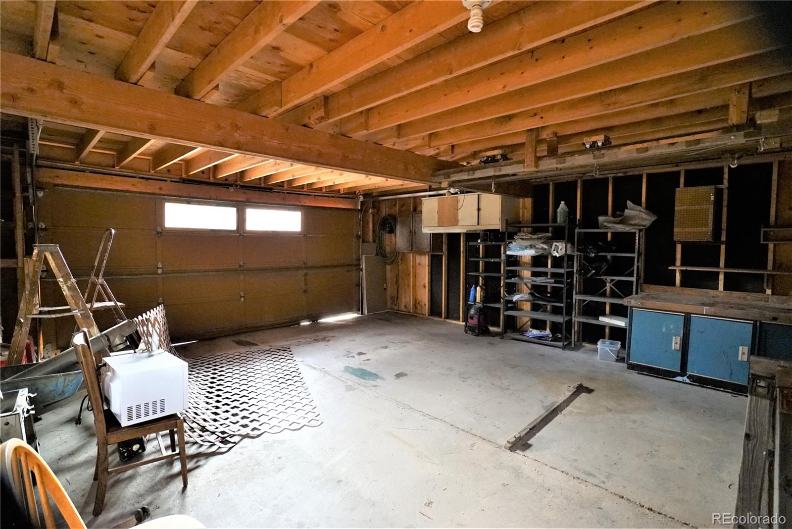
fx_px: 374
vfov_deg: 70.5
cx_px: 396
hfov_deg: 93.3
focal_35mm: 17
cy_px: 264
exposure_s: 1/160
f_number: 4
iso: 8000
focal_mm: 17
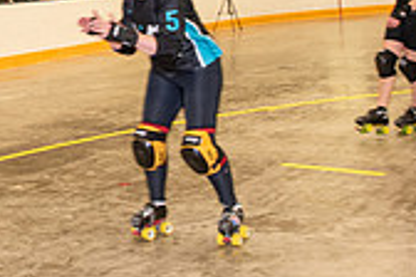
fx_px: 959
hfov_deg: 23.7
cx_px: 22
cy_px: -31
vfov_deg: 16.0
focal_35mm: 83
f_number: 4.5
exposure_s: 1/200
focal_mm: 24
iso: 2000
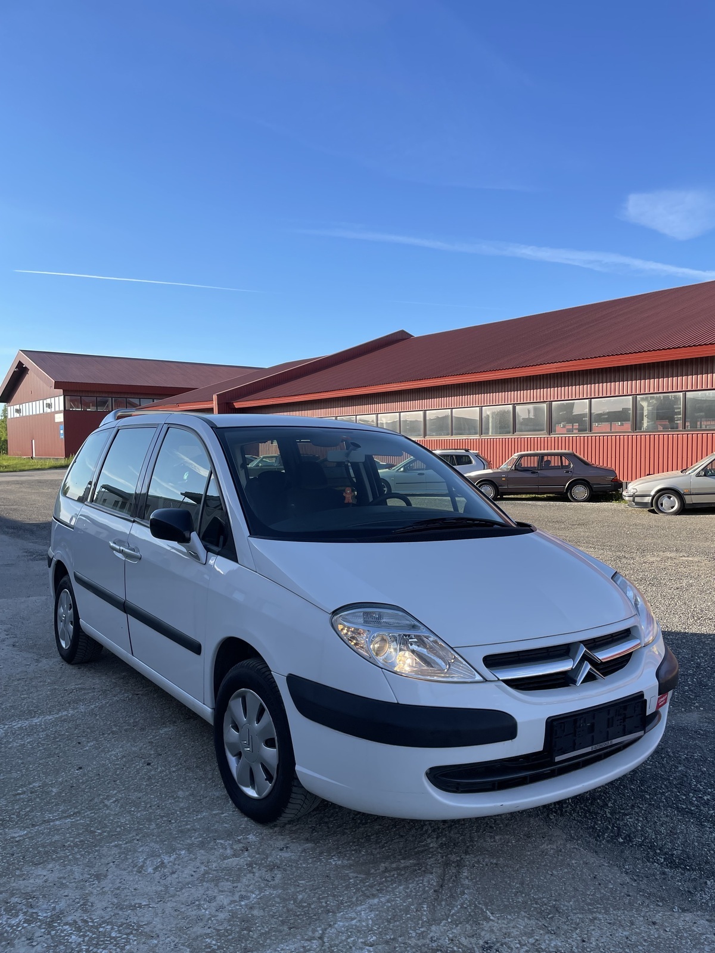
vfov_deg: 67.3
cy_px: 476
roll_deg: +2.3
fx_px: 716
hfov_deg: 53.1
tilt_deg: -3.1
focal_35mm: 26
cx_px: 358
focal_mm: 4.2
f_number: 1.6
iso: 32
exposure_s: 1/1770
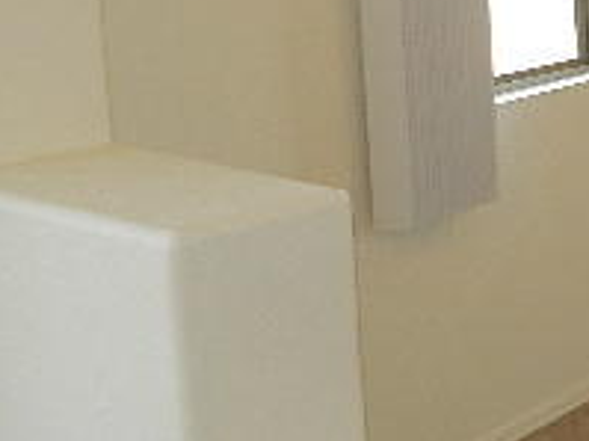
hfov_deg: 22.4
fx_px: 1258
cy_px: 0
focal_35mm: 74
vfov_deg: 19.3
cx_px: 847
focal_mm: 4
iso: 160
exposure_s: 1/60
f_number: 3.4
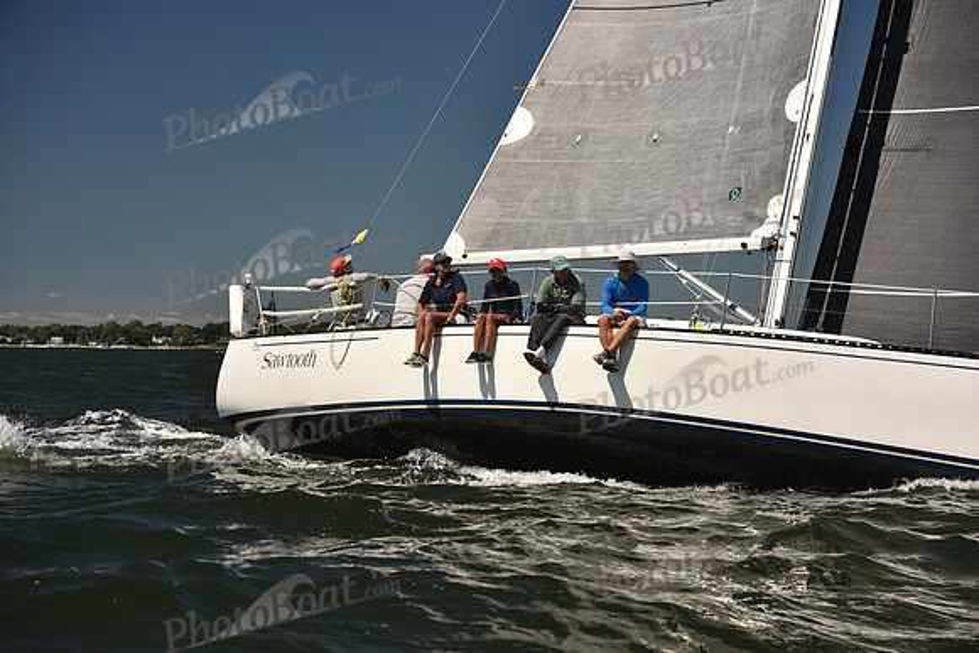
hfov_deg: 27.0
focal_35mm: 75
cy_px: 326
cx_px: 490
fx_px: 2040
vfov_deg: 18.2
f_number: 4.5
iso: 250
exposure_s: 1/1250
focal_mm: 75
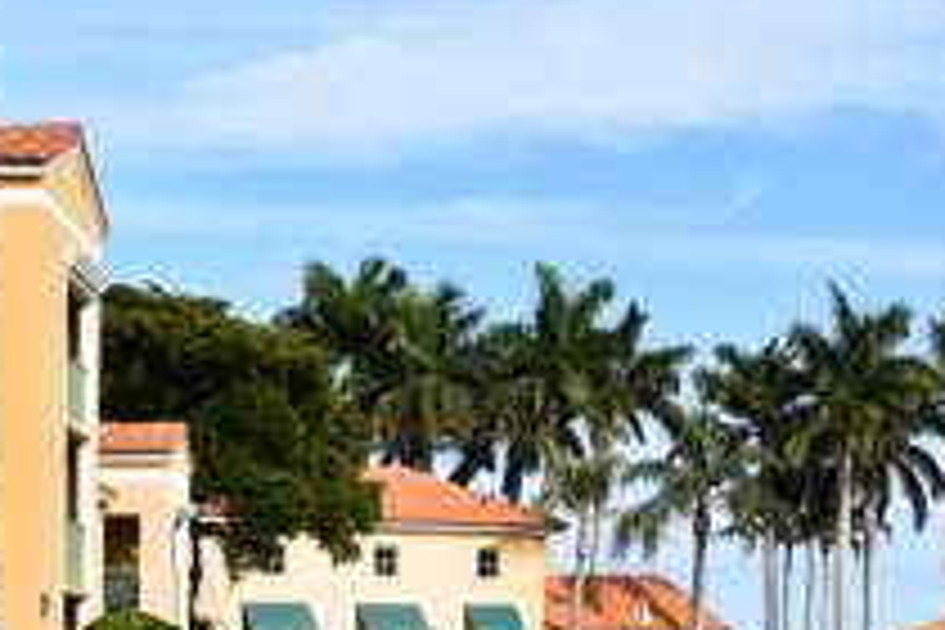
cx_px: 976
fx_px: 2704
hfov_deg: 19.2
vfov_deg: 13.2
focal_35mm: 103
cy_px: 477
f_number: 8
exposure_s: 1/250
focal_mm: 30
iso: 100
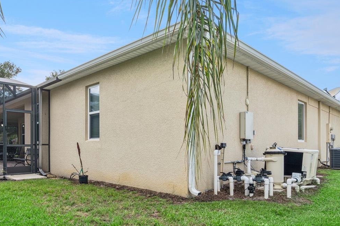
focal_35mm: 26
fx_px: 245
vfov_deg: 48.8
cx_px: 92
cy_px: 148
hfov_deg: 65.8
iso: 125
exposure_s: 1/8
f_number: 20
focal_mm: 16
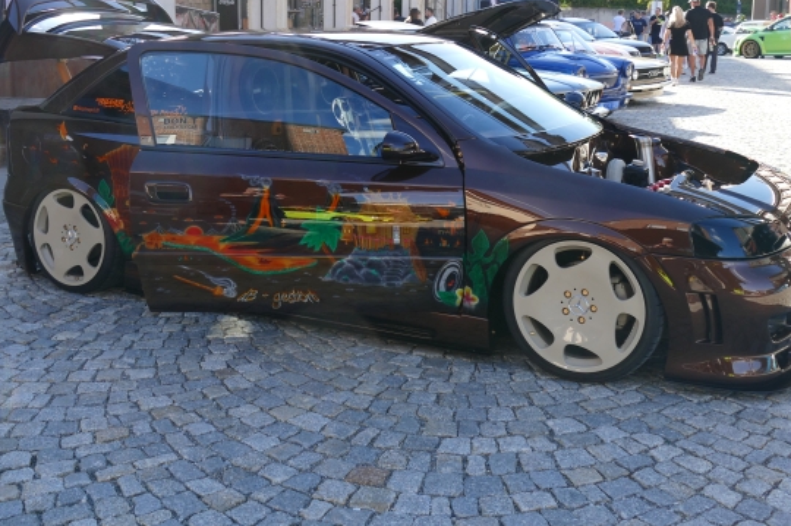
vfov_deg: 30.8
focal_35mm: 43
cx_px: 340
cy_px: 160
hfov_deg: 45.3
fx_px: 944
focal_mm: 10.6
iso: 125
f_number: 3
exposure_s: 1/320
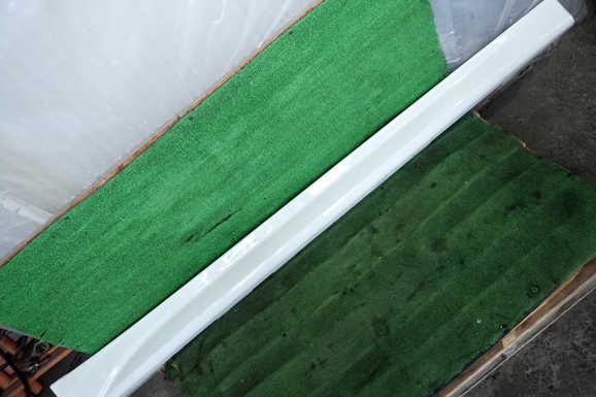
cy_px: 199
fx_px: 447
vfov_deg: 47.9
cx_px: 301
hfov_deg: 67.4
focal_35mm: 27
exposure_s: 1/125
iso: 250
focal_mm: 4.5
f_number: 2
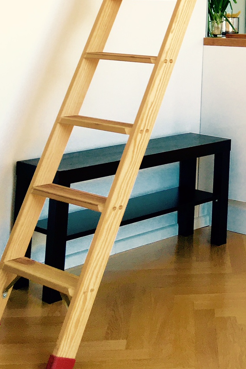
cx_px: 308
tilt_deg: +4.8
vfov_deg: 25.4
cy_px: -64
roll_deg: -1.6
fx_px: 738
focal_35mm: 72
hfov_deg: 17.8
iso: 40
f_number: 2.2
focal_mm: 4.15
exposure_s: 1/100
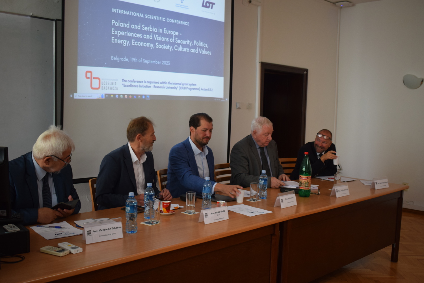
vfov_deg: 35.5
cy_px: 142
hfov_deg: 51.3
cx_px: 212
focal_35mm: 38
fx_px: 442
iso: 560
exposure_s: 1/60
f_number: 4
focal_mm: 25
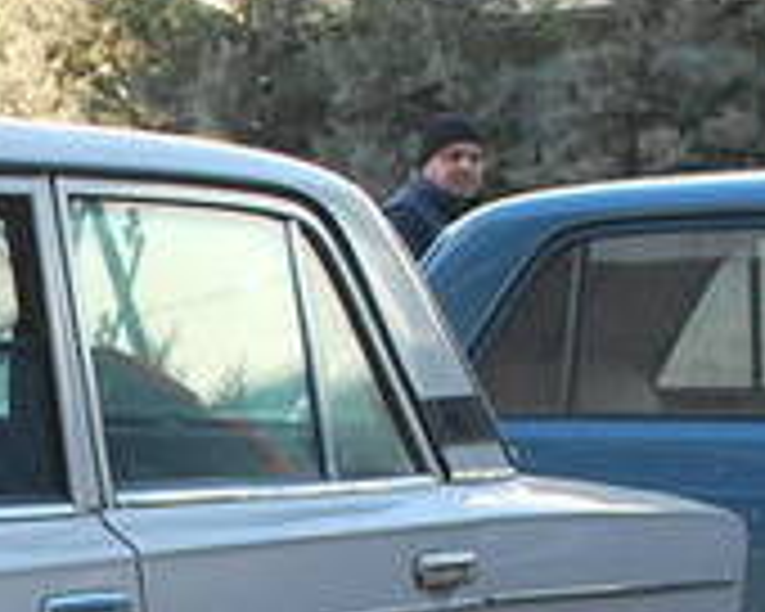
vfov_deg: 10.6
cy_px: 855
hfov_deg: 12.6
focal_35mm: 142
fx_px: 3215
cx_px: -500
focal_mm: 26
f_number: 4.2
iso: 140
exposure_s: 1/125
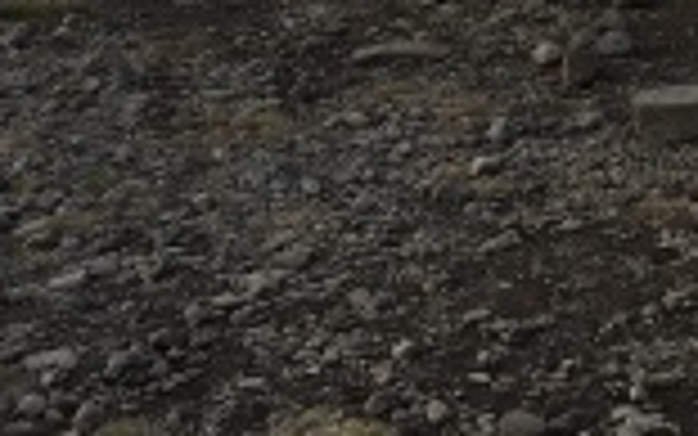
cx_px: 1033
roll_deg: +0.6
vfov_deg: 11.4
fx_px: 2074
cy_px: -288
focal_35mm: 109
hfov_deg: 17.3
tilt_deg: +1.1
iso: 25
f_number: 2.2
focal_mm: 4.15
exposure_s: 1/1282
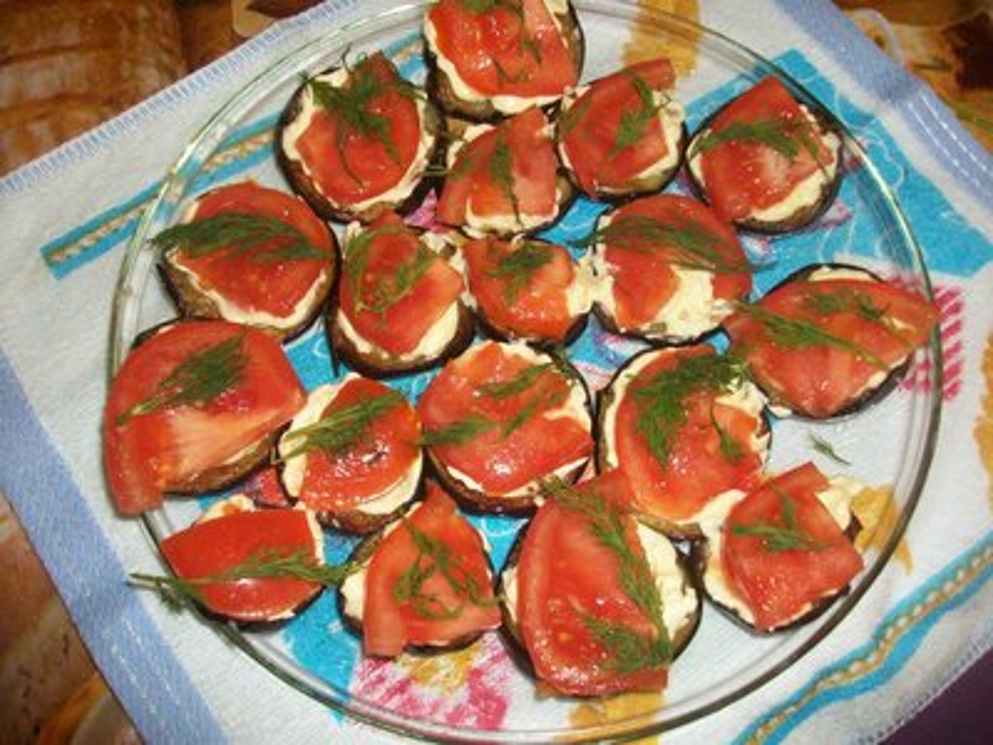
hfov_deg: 56.8
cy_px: 372
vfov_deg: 44.2
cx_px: 496
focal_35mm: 32
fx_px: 918
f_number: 2.8
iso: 120
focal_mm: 5.7
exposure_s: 1/60
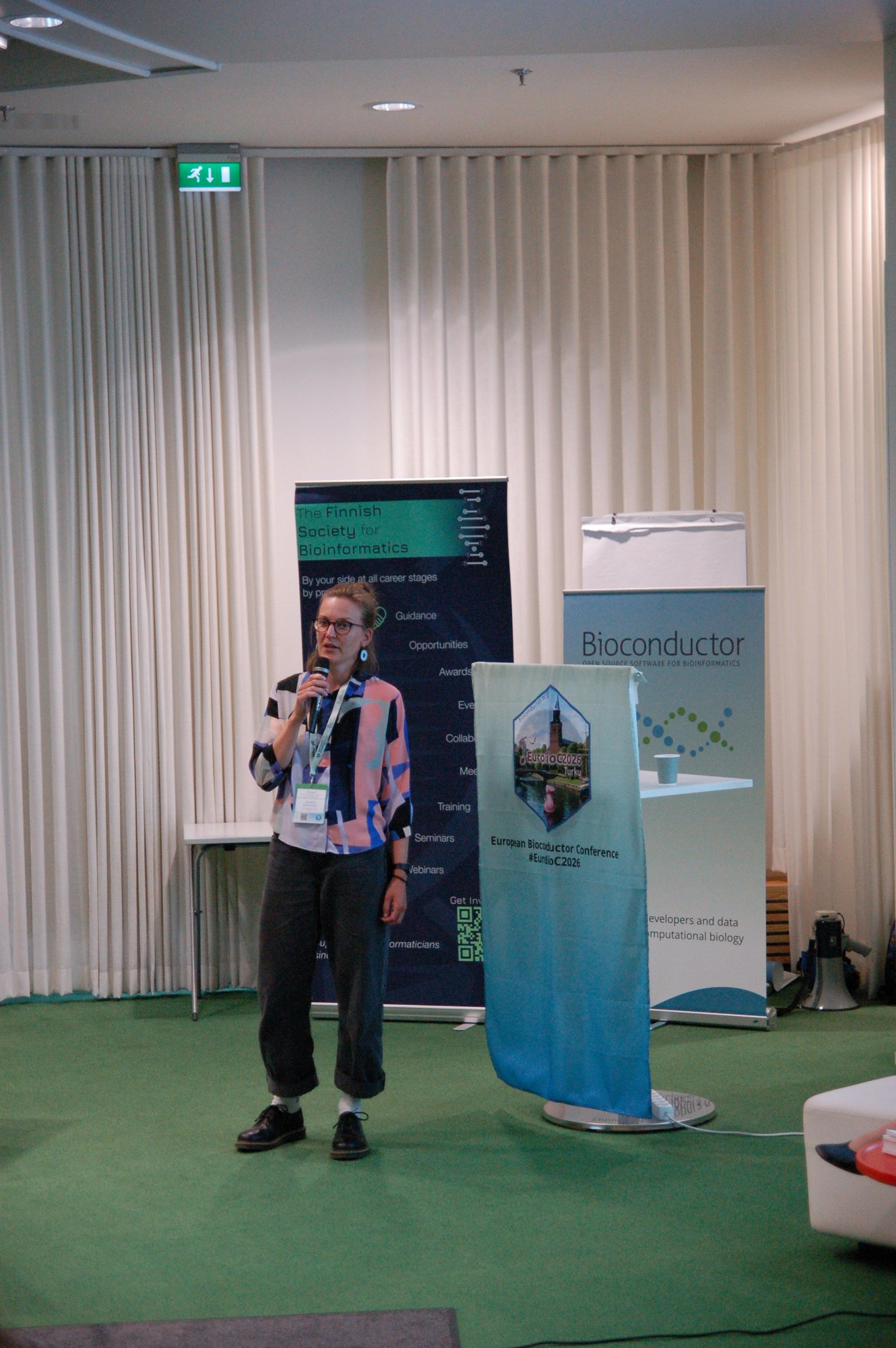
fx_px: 2805
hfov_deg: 18.2
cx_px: 448
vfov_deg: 27.0
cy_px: 674
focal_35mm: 75
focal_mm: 50
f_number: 2.8
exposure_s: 1/125
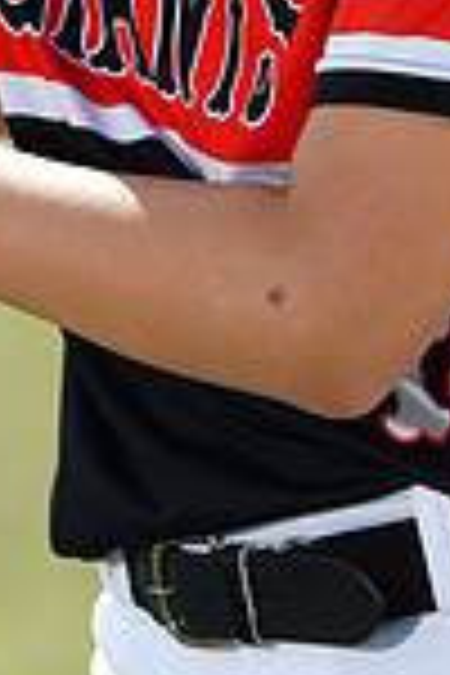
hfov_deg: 2.2
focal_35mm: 636
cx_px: 304
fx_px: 11924
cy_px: -356
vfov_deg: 3.2
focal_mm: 165
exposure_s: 1/250
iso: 64
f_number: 5
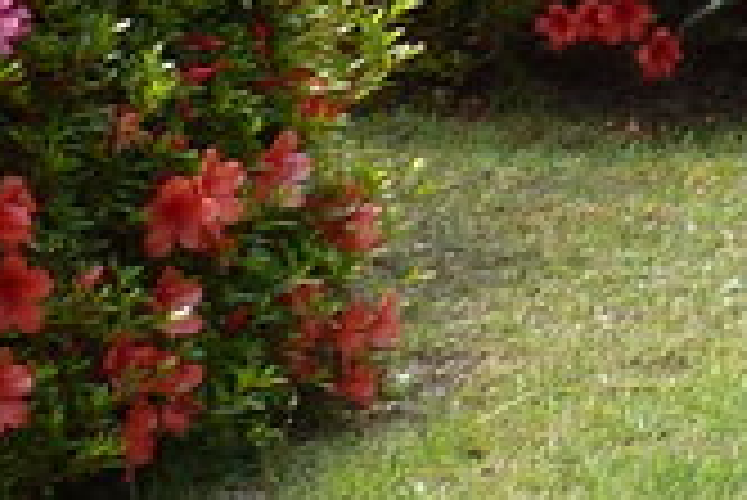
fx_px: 7497
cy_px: -806
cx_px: 2326
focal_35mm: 361
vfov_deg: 3.7
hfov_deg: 5.3
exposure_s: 1/200
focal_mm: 7.9
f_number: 4
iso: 80
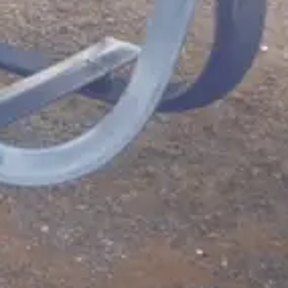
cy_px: 14
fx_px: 1148
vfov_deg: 14.1
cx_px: -114
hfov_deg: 13.6
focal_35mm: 122
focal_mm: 8.89
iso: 100
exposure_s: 1/50
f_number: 4.4
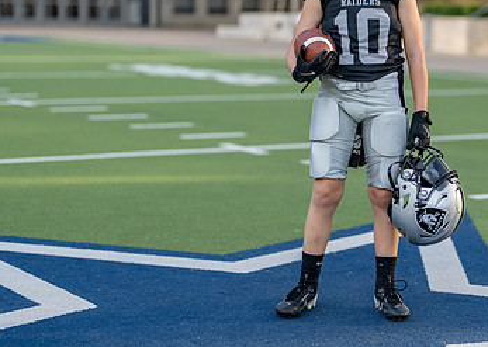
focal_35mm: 93
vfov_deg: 15.3
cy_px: 114
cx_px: 366
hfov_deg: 21.3
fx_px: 1287
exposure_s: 1/2000
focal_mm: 50
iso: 100
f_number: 1.2
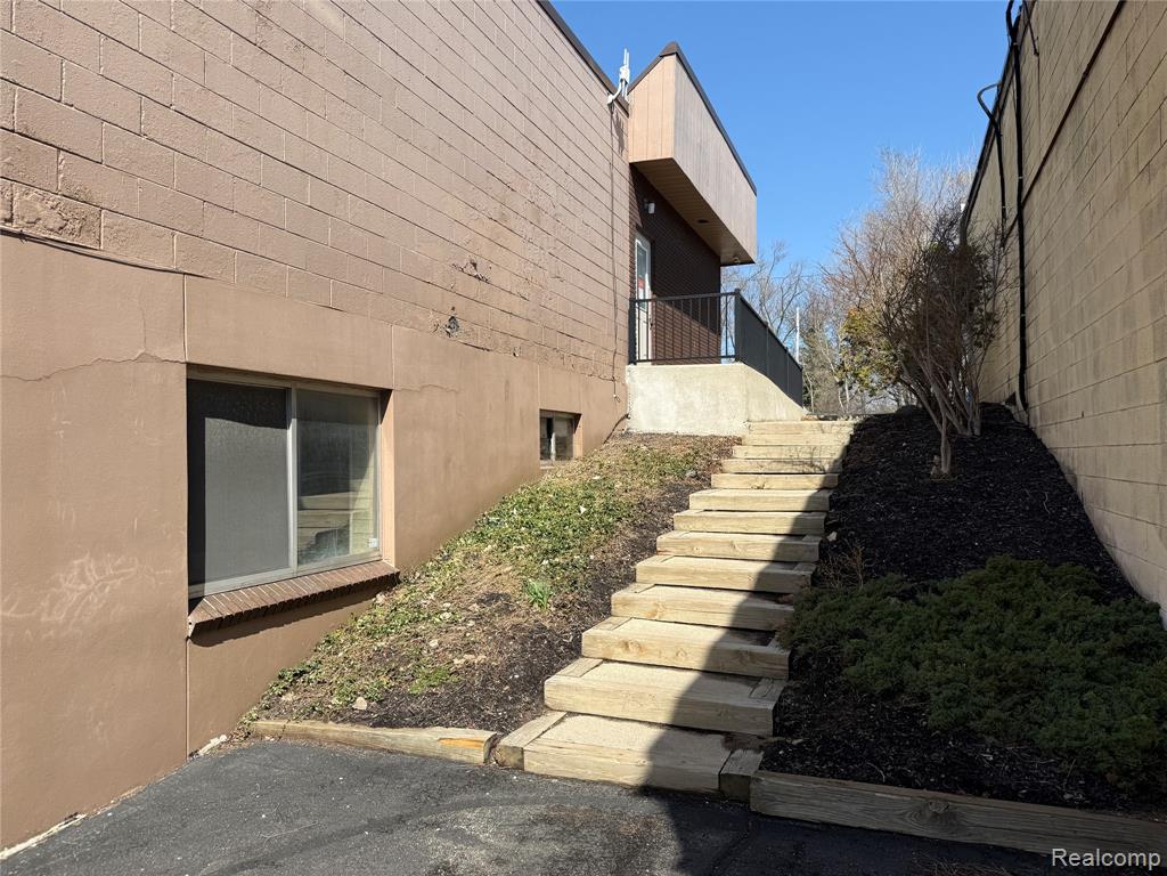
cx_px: 584
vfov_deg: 56.8
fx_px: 809
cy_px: 438
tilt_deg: +1.2
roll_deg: +0.4
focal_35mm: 24
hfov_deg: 71.6
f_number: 1.78
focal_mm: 6.76
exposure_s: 1/3759
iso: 80
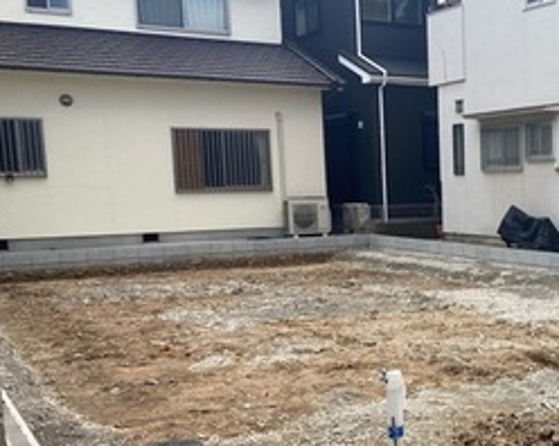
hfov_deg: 33.1
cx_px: 525
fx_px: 876
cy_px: 311
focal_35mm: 53
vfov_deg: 28.3
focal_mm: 3.99
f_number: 1.8
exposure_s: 1/1499
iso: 20
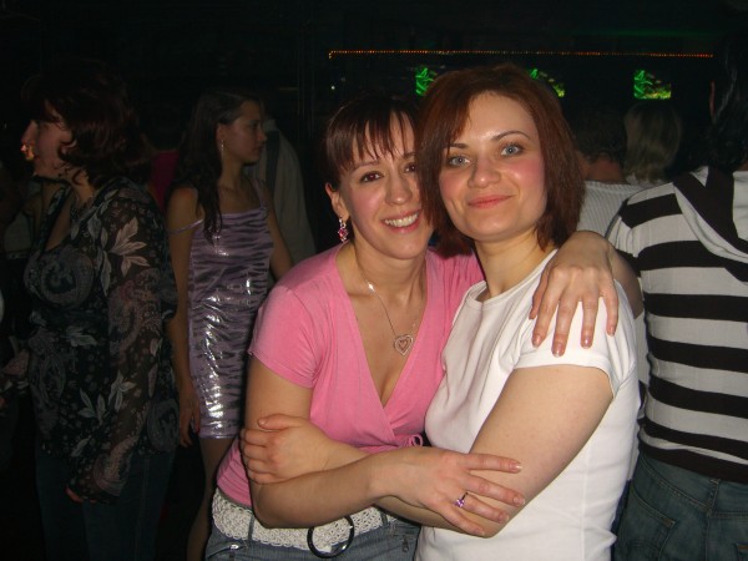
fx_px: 821
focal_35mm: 38
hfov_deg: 49.0
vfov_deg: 37.7
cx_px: 374
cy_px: 280
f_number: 2.8
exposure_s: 1/60
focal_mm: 7.9
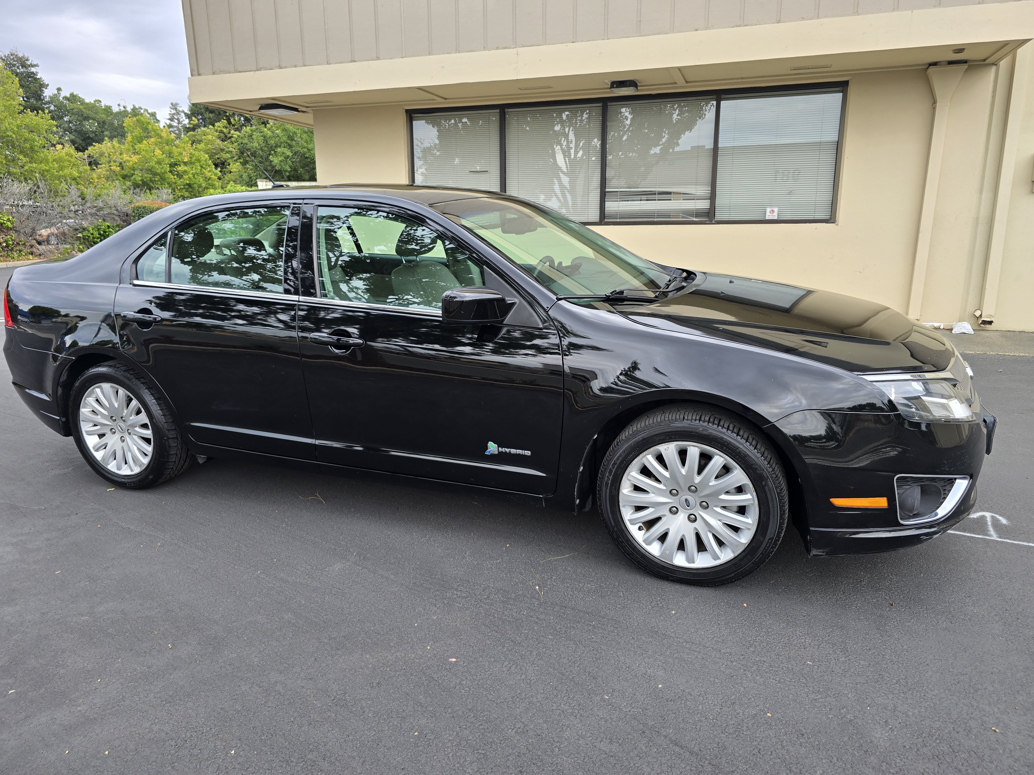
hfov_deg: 73.9
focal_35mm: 23
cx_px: 517
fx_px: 687
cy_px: 388
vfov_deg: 58.9
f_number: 1.7
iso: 12
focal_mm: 6.3
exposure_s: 1/180
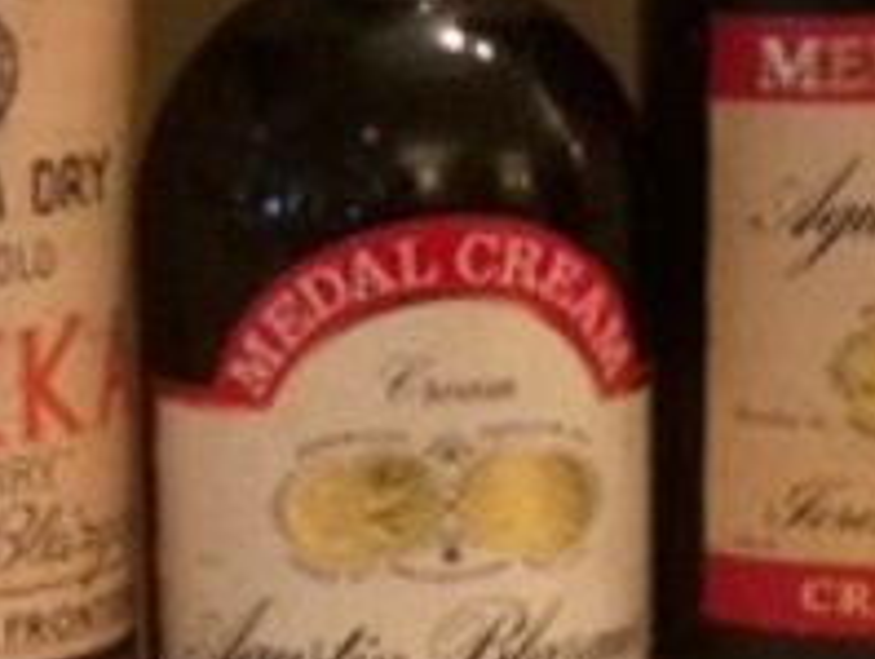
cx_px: -292
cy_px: 478
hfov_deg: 12.3
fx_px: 3923
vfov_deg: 9.6
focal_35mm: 155
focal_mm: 4.12
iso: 320
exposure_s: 1/15
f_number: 2.2
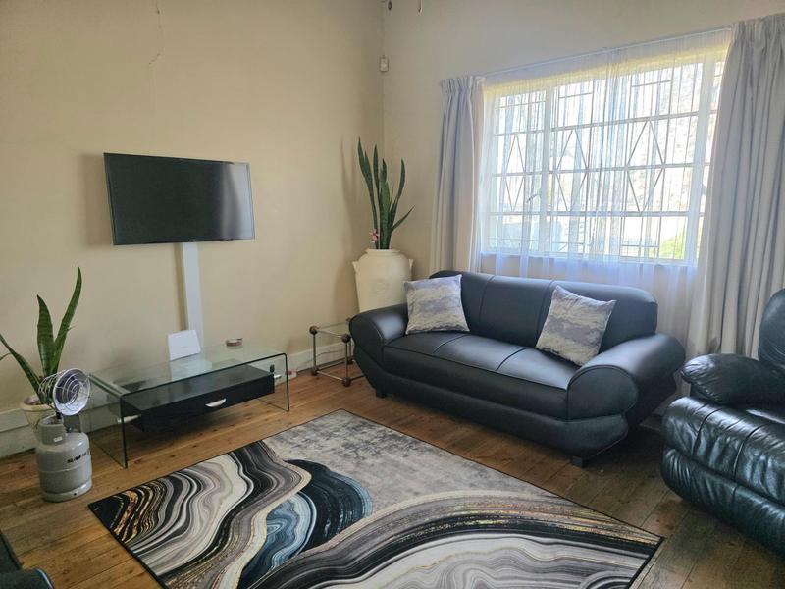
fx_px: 522
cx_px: 392
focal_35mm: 23
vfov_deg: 58.9
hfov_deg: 73.9
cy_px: 294
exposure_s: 1/101
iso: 200
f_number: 1.7
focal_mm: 6.3
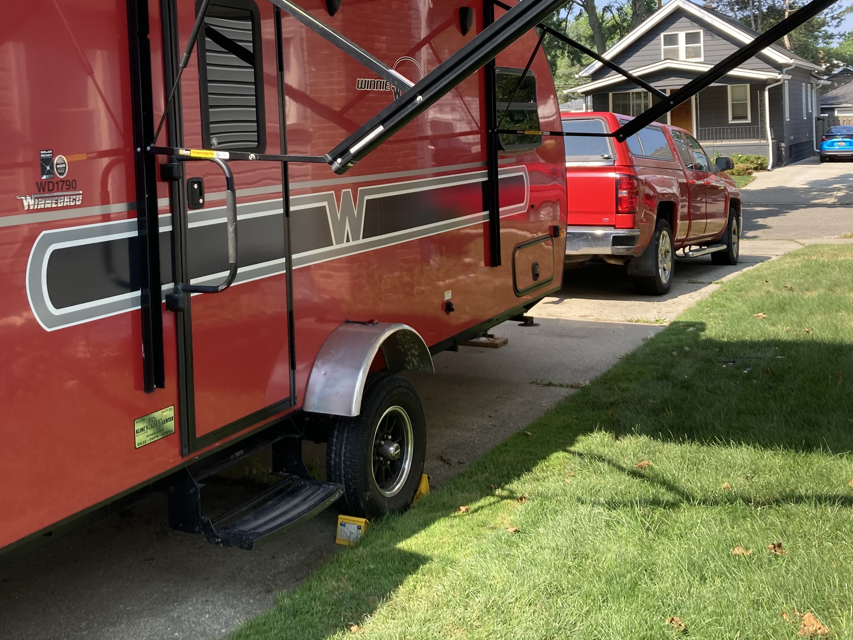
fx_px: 1010
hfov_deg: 45.7
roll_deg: +2.3
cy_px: 180
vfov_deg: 34.6
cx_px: 372
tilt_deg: -1.6
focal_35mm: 41
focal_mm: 3.99
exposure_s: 1/414
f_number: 1.8
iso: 20
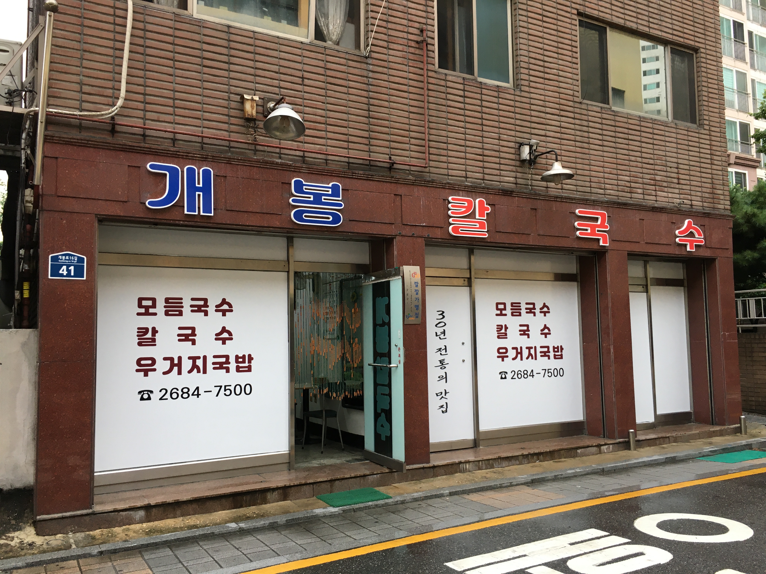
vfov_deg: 48.2
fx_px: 642
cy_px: 287
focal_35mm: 29
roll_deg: +1.2
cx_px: 383
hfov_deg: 61.7
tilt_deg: +4.0
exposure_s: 1/40
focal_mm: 4.15
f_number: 2.2
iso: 25
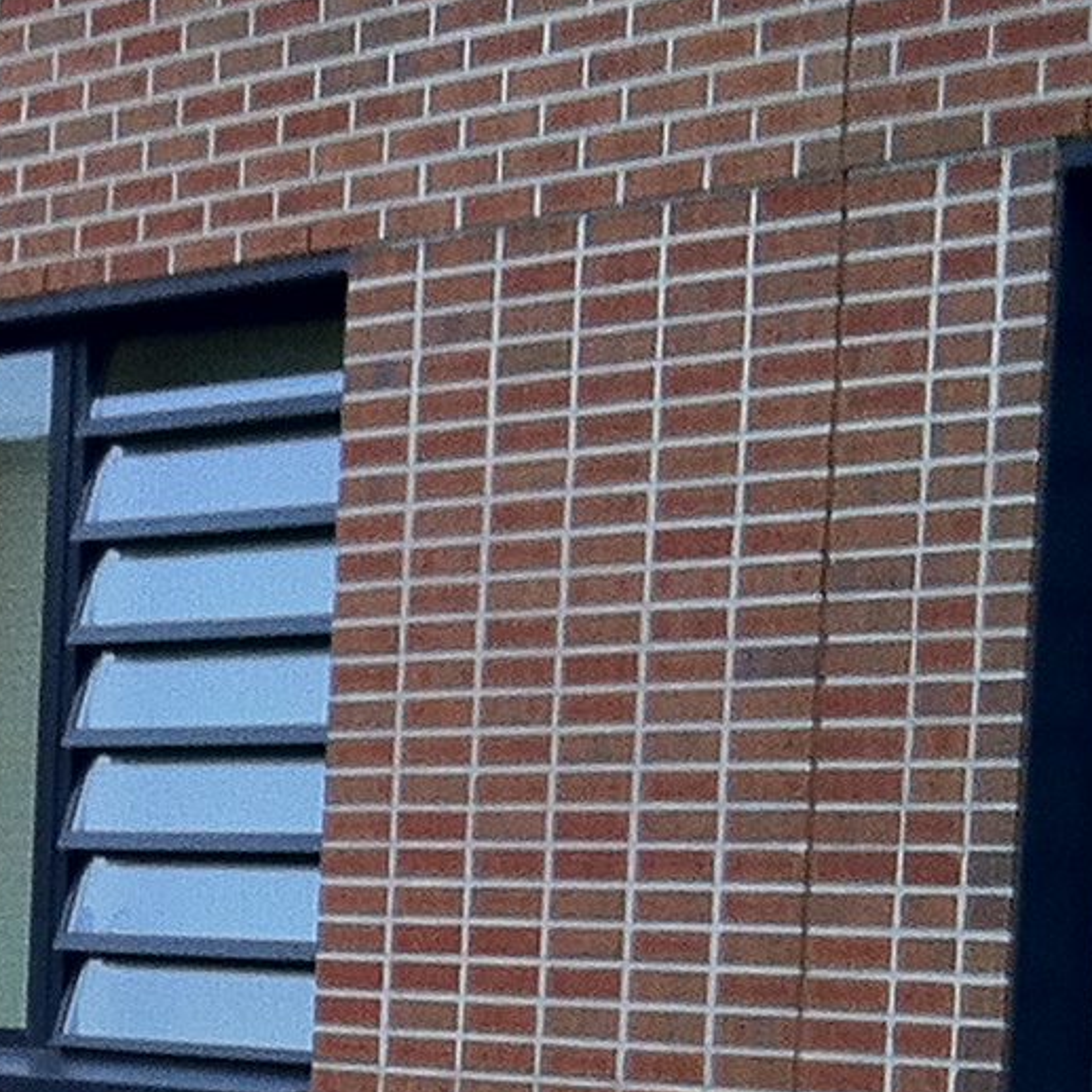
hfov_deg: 10.6
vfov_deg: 10.9
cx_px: -877
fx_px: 5532
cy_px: 1546
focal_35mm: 155
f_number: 2.8
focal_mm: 3.85
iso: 125
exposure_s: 1/120
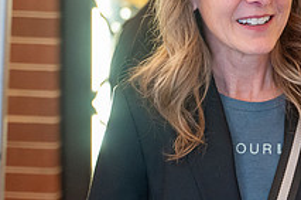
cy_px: 99
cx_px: 399
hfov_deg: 14.9
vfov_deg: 10.4
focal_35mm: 131
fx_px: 1093
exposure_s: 1/60
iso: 2000
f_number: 2.8
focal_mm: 48
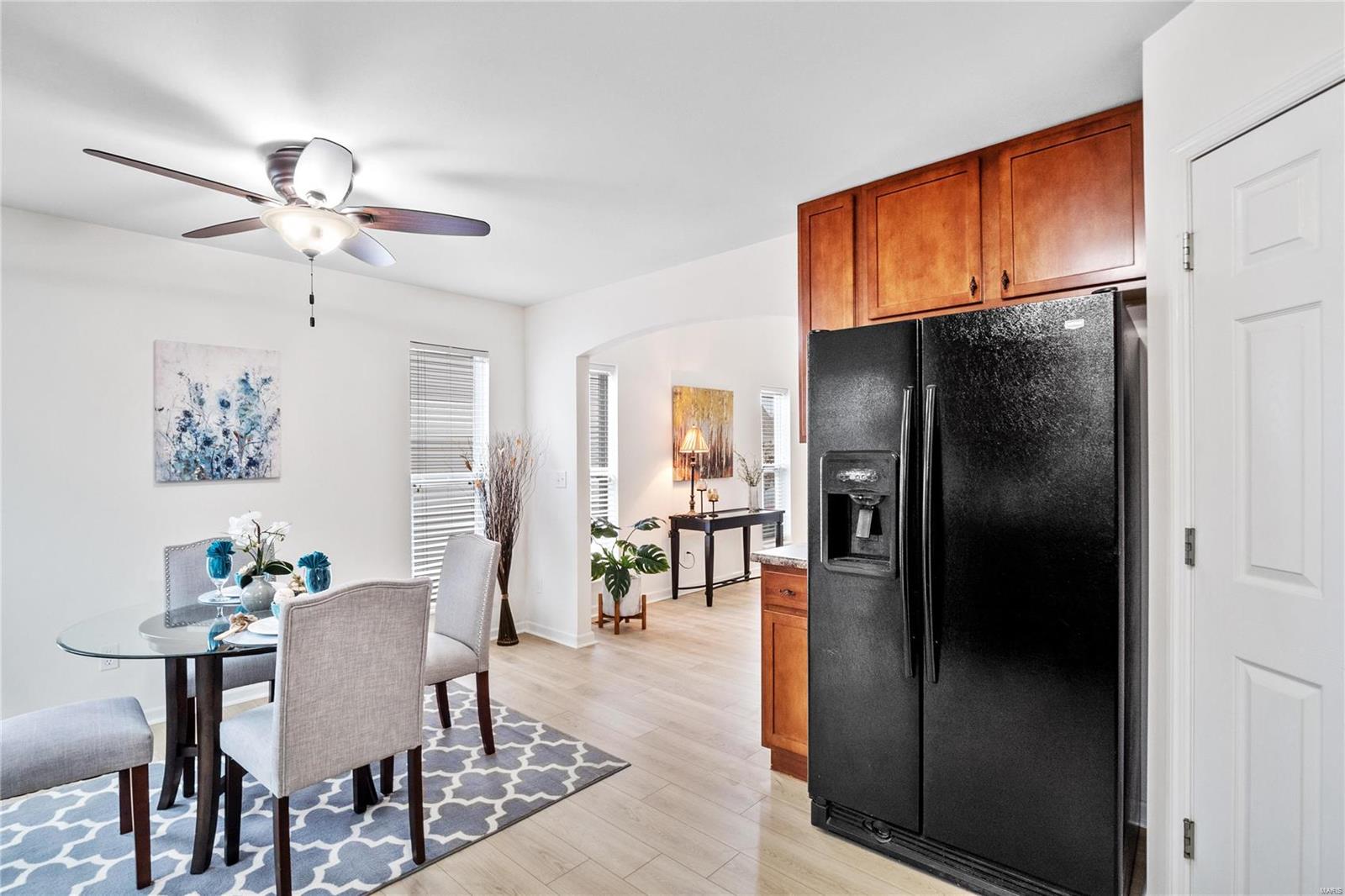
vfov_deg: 73.7
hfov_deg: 96.7
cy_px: 448
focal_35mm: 16
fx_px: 598
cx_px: 672
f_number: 8
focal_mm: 8
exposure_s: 1/5
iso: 400
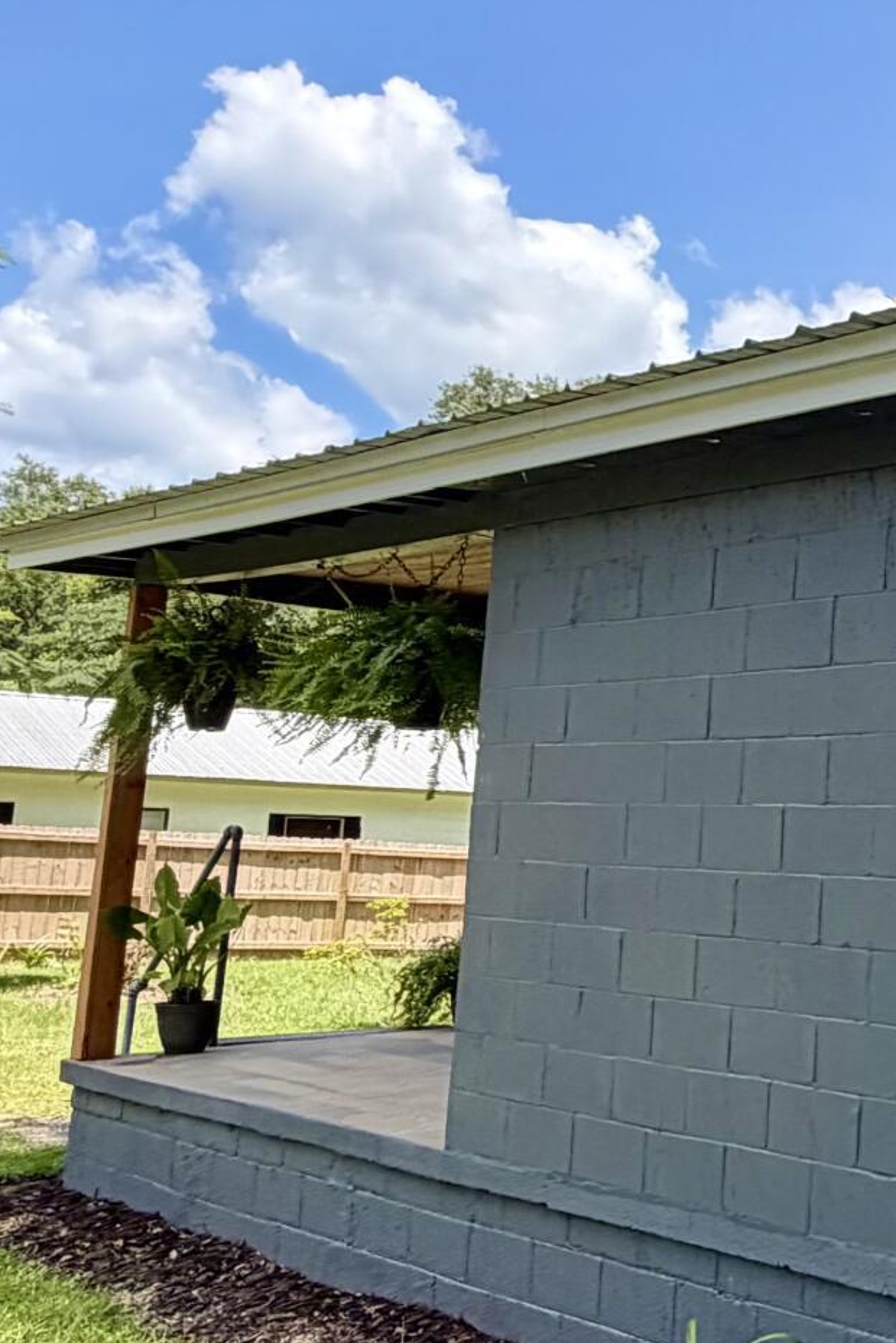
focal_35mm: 47
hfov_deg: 22.9
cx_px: 1367
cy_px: 640
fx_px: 1753
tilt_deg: +8.4
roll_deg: -1.8
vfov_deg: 41.9
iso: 40
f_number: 2.2
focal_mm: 2.22
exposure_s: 1/717
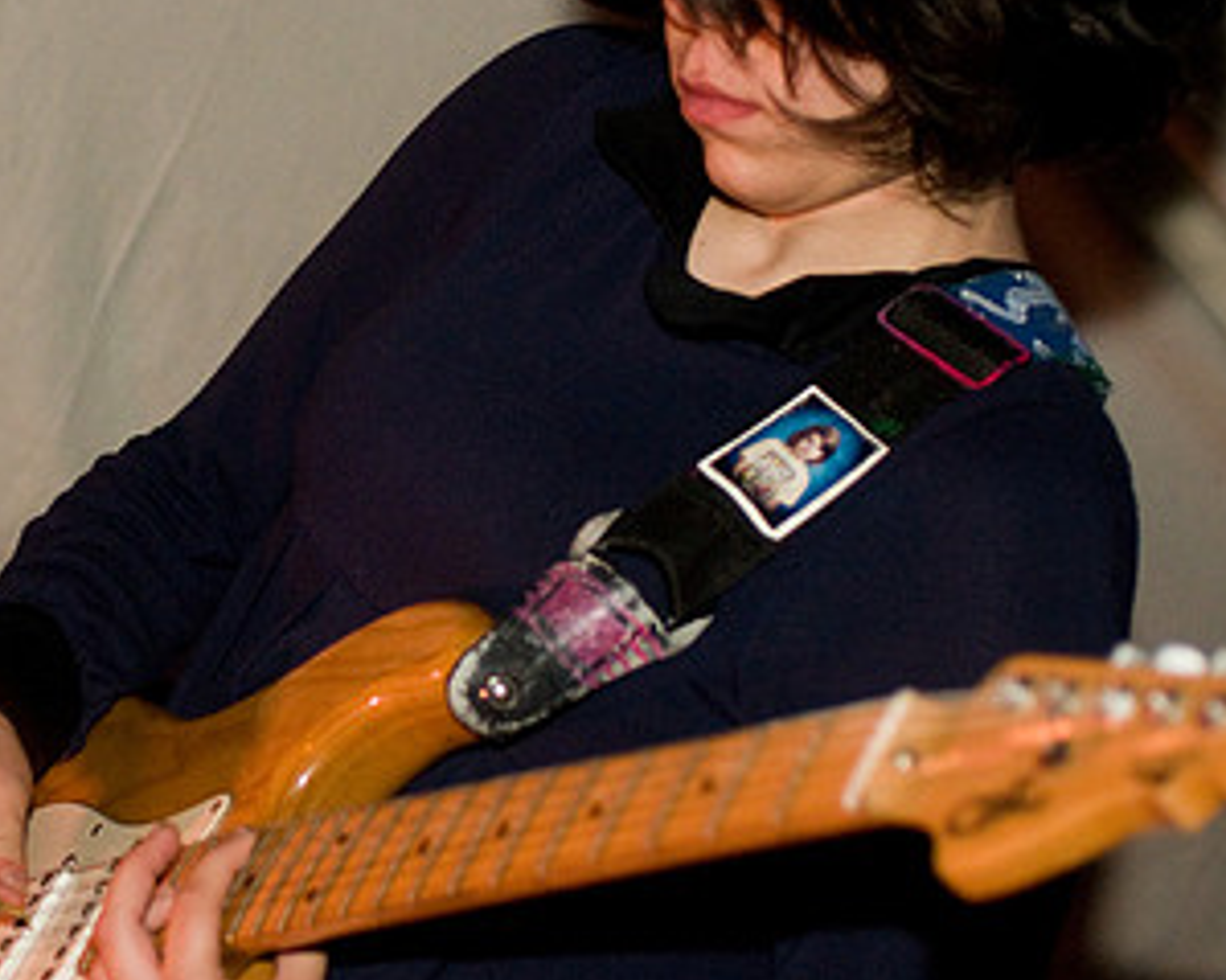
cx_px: 258
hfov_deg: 14.6
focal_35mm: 131
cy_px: 408
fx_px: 4752
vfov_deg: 11.8
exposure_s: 1/30
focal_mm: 48
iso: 1000
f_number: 2.8
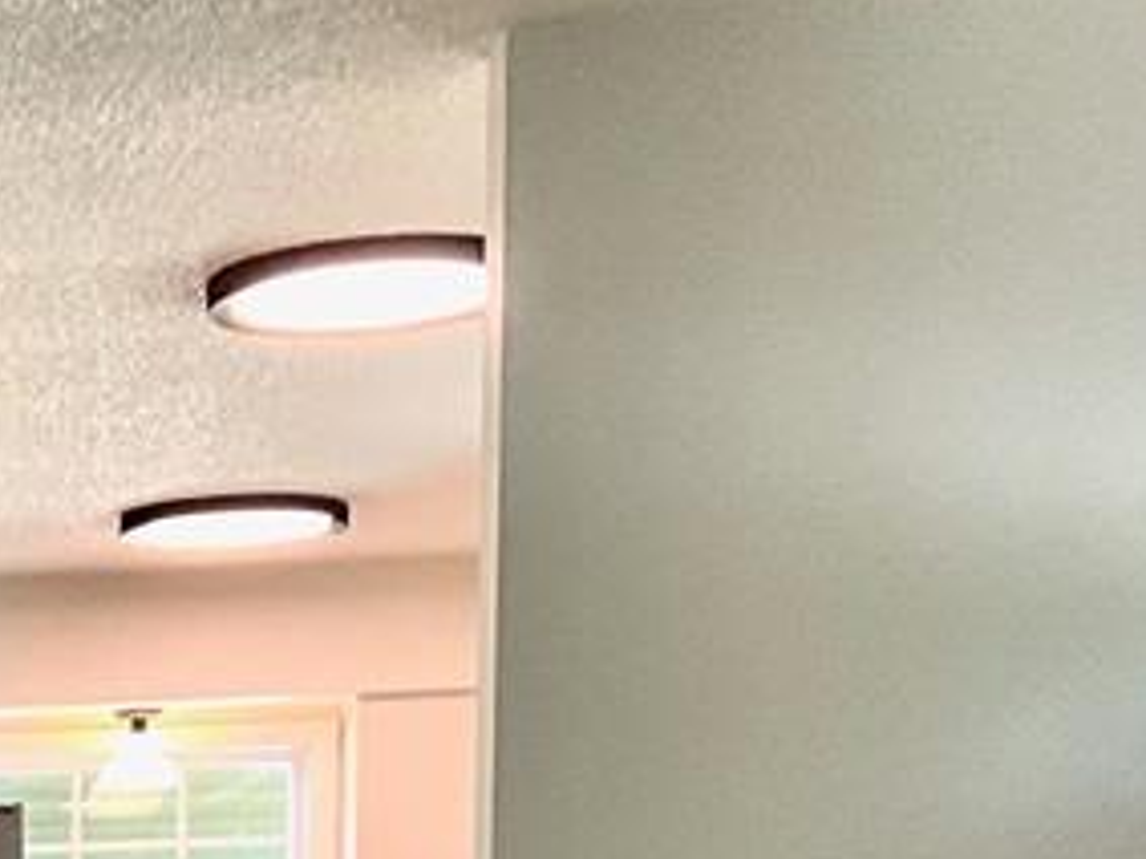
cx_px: -616
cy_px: 1418
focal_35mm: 105
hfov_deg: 16.8
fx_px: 3475
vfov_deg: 13.1
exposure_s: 1/60
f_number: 1.8
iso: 100
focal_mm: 3
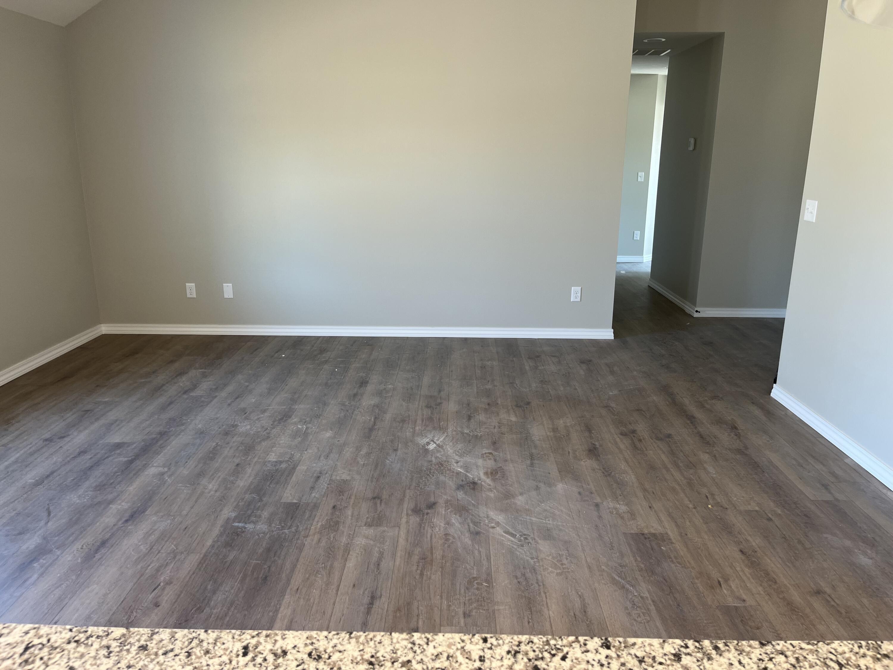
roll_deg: -0.1
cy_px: 335
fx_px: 671
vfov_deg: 53.1
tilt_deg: -14.9
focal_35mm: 26
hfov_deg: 67.3
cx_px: 446
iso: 64
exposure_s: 1/60
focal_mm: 5.1
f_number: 1.6
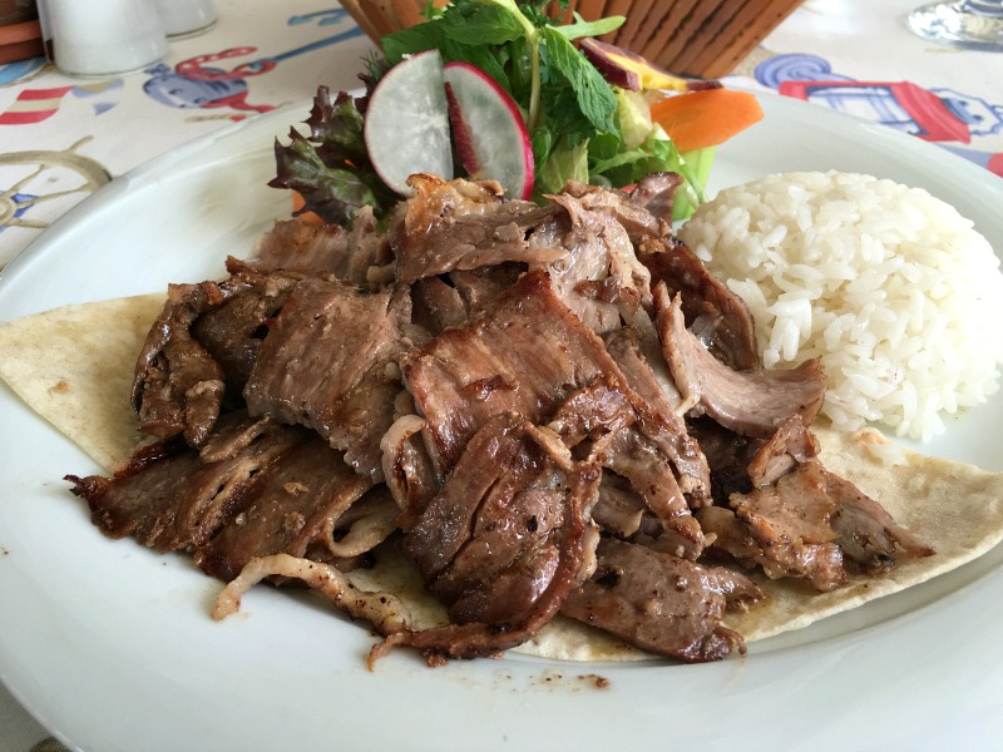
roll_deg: +0.2
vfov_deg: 48.2
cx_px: 502
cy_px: 376
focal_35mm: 29
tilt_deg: -38.6
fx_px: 840
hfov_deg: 61.7
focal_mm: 4.15
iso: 40
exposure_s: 1/100
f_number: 2.2
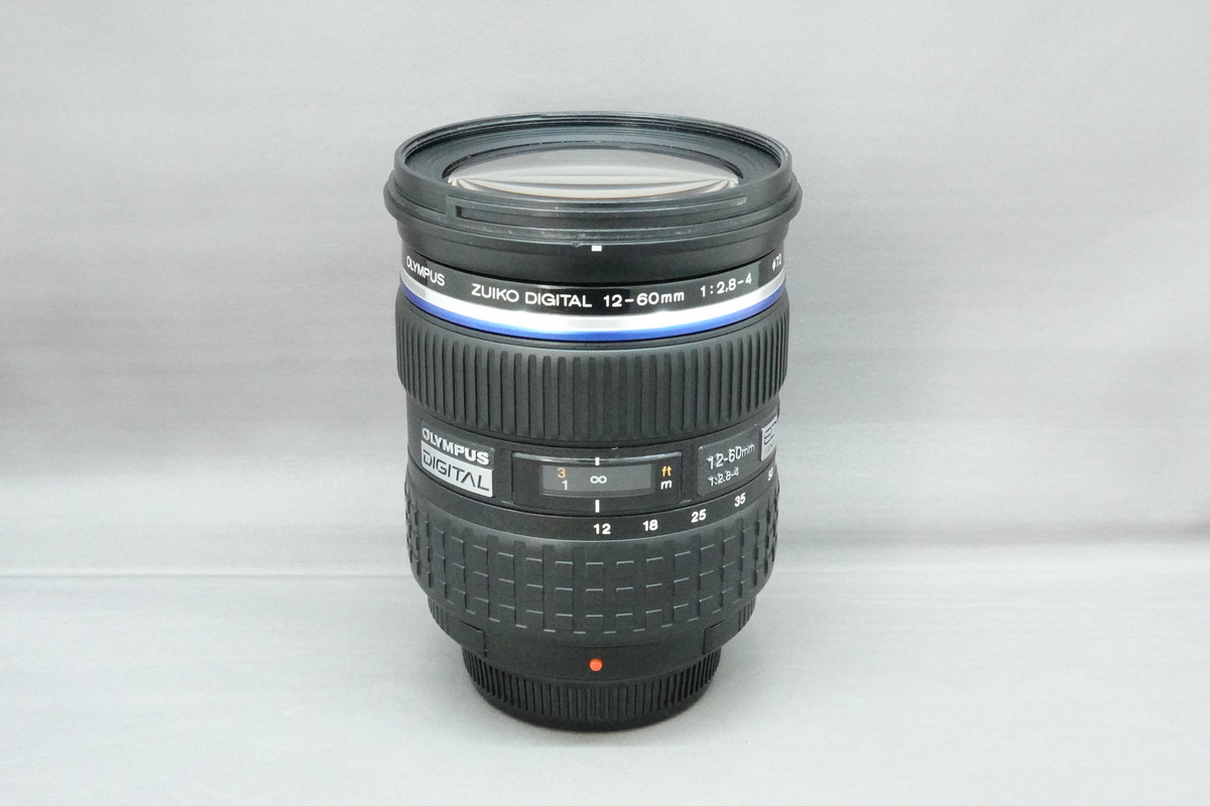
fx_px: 1647
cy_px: 403
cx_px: 605
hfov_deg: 40.3
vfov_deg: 27.5
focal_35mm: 49
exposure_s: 1/50
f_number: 8
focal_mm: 18.63
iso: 6400
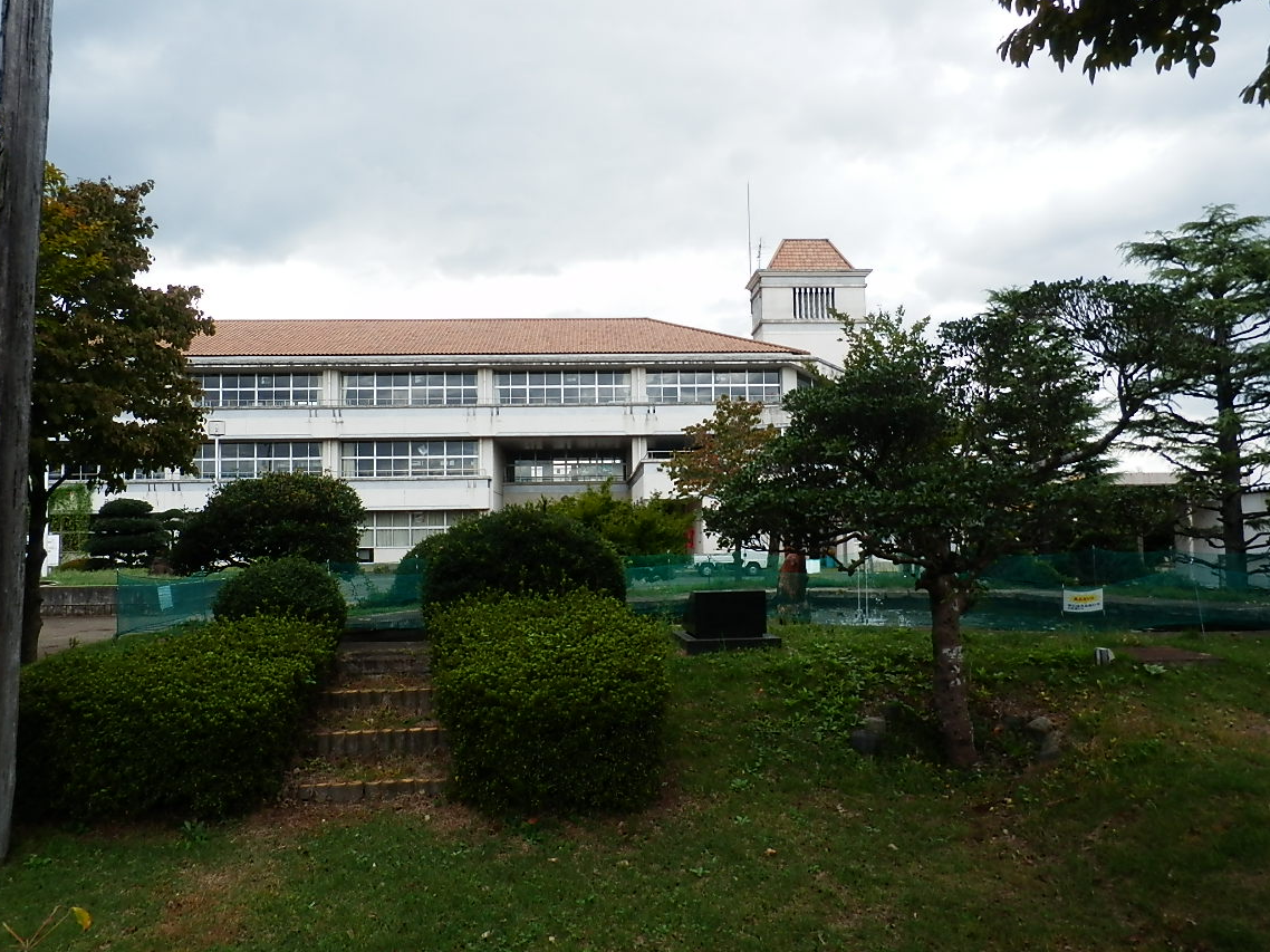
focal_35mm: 27
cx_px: 629
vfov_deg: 51.3
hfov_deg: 65.3
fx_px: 990
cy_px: 470
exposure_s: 1/500
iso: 80
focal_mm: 4.2
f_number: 3
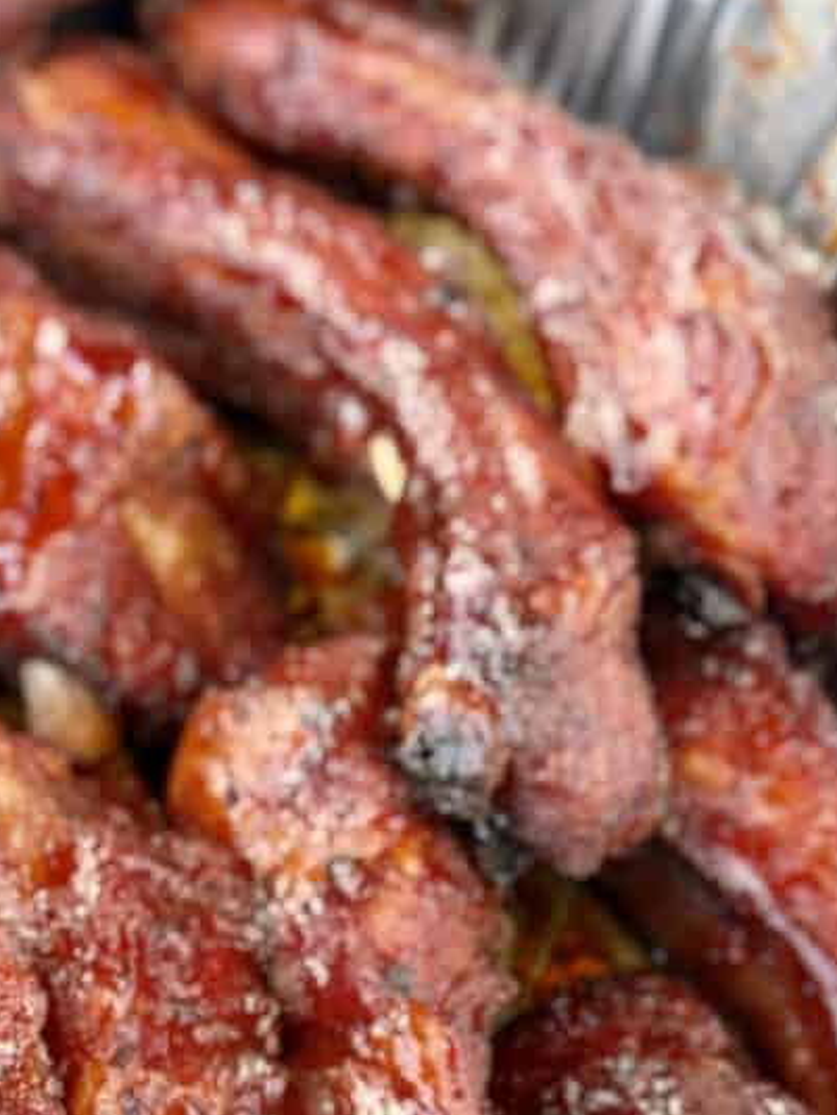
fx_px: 2964
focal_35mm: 92
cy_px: 1048
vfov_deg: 20.8
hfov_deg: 15.9
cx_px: 117
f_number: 1.78
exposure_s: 1/260
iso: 64
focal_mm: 6.76
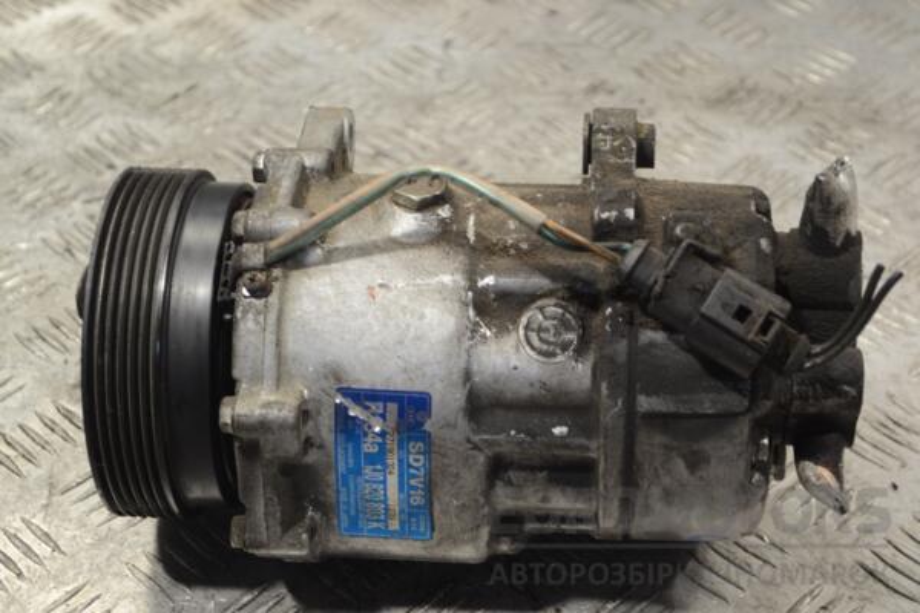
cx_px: 460
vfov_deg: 18.2
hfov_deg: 27.0
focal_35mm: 75
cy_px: 306
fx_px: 1917
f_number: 5.6
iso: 320
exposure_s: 1/30
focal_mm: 50
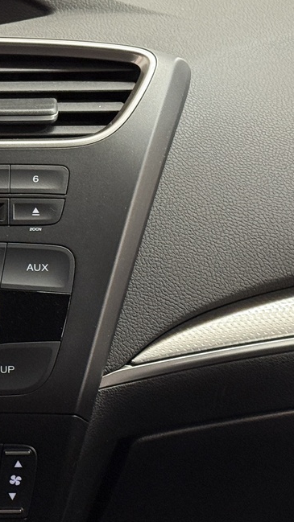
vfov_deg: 18.5
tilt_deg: -18.6
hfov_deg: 10.2
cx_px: -111
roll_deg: +2.2
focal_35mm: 116
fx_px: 1608
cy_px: 302
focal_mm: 6.76
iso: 250
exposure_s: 1/60
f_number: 1.78
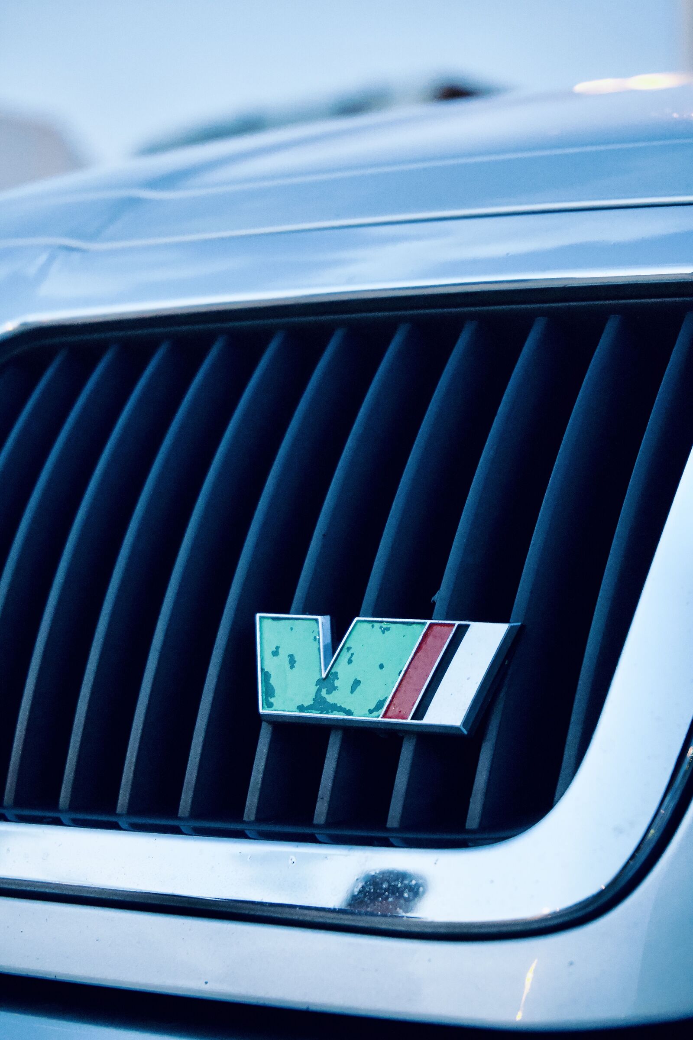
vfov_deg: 28.1
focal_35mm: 72
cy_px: 520
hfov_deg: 18.9
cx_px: 346
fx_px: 2079
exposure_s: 1/50
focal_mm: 48
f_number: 5.6
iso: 6400
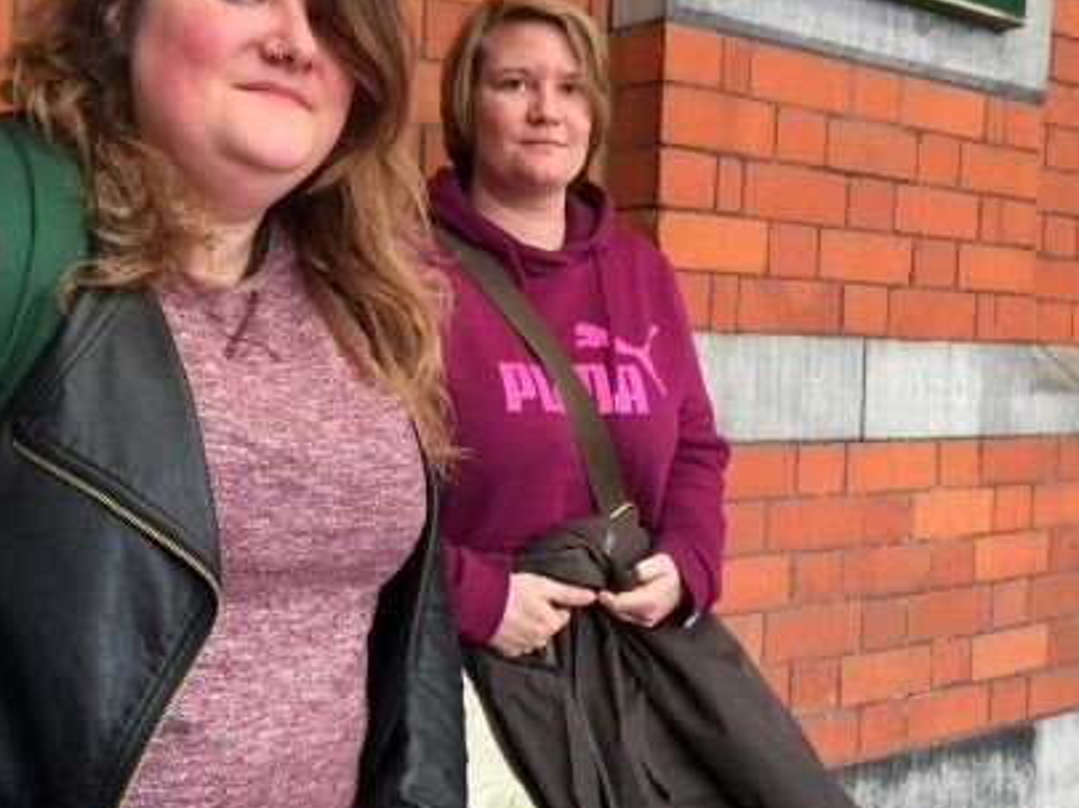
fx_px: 1339
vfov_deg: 33.5
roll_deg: -1.8
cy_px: 381
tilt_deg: -1.3
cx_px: 493
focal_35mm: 43
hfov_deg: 43.8
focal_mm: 4.15
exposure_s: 1/33
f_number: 2.2
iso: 40
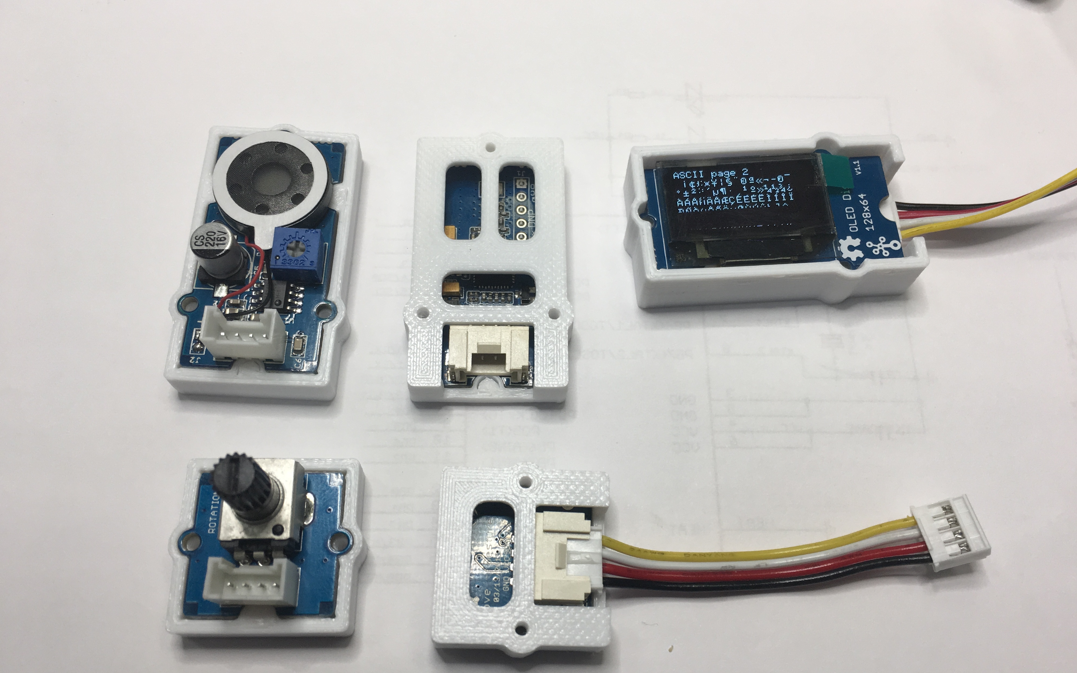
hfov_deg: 61.2
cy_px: 368
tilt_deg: -70.2
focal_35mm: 31
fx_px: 910
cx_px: 536
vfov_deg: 40.6
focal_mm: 4.15
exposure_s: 1/120
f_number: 2.2
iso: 40
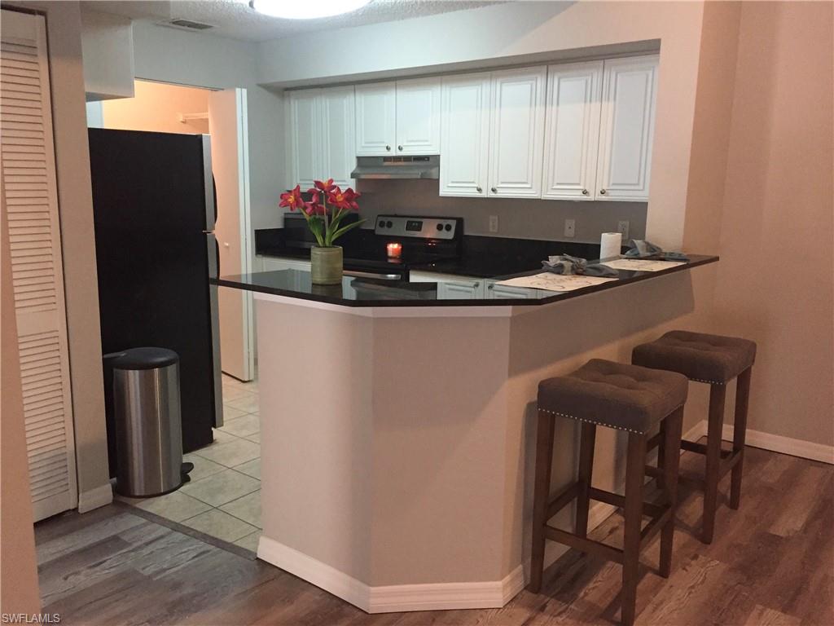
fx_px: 699
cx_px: 417
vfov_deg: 48.2
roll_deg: -1.6
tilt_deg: -10.4
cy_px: 313
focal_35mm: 29
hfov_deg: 61.7
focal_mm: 4.15
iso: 250
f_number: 2.2
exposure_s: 1/30
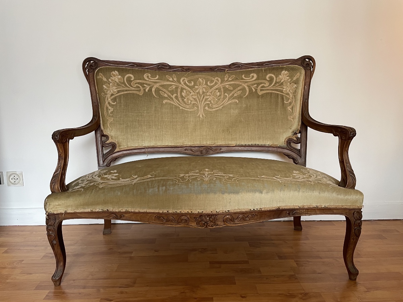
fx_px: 303
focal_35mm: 26
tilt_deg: -9.4
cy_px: 151
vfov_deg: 53.1
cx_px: 202
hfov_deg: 67.3
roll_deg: +0.1
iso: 100
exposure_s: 1/50
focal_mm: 4.2
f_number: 1.6
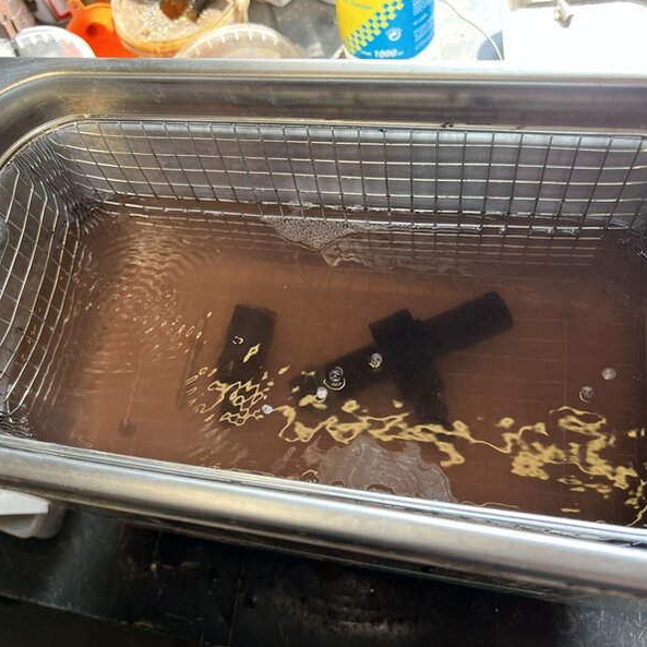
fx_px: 656
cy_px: 322
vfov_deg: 52.5
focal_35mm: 31
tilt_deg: -64.6
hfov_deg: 52.5
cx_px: 309
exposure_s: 1/133
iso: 64
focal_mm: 5.7
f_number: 1.5
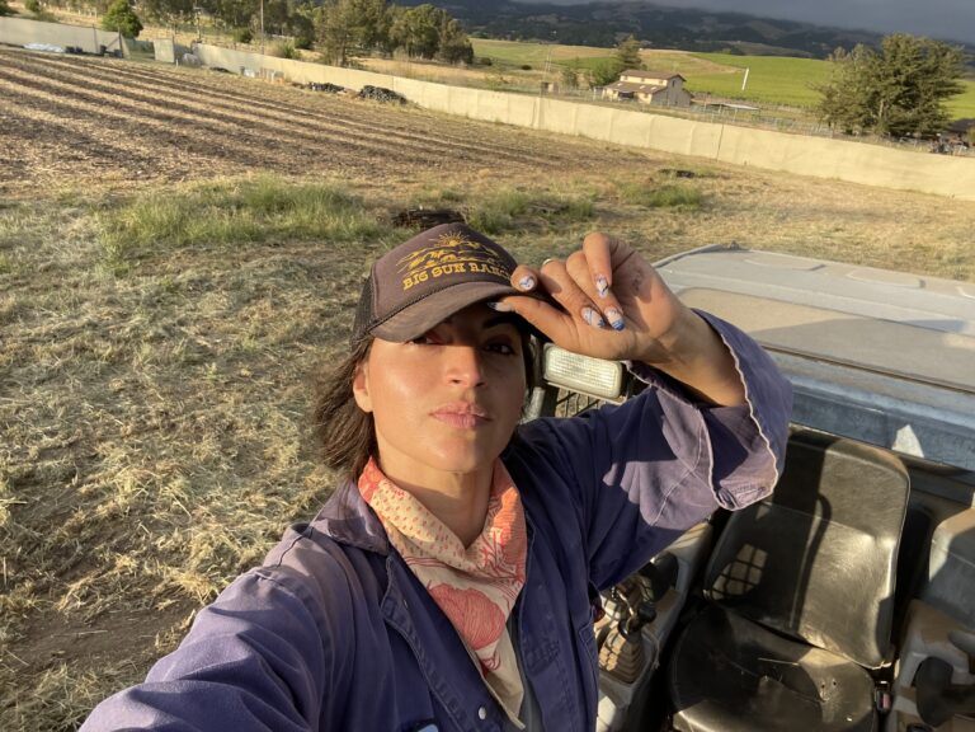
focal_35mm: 23
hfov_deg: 73.9
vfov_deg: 58.9
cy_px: 366
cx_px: 488
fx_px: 648
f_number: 2.2
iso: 25
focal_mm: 2.71
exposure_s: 1/447
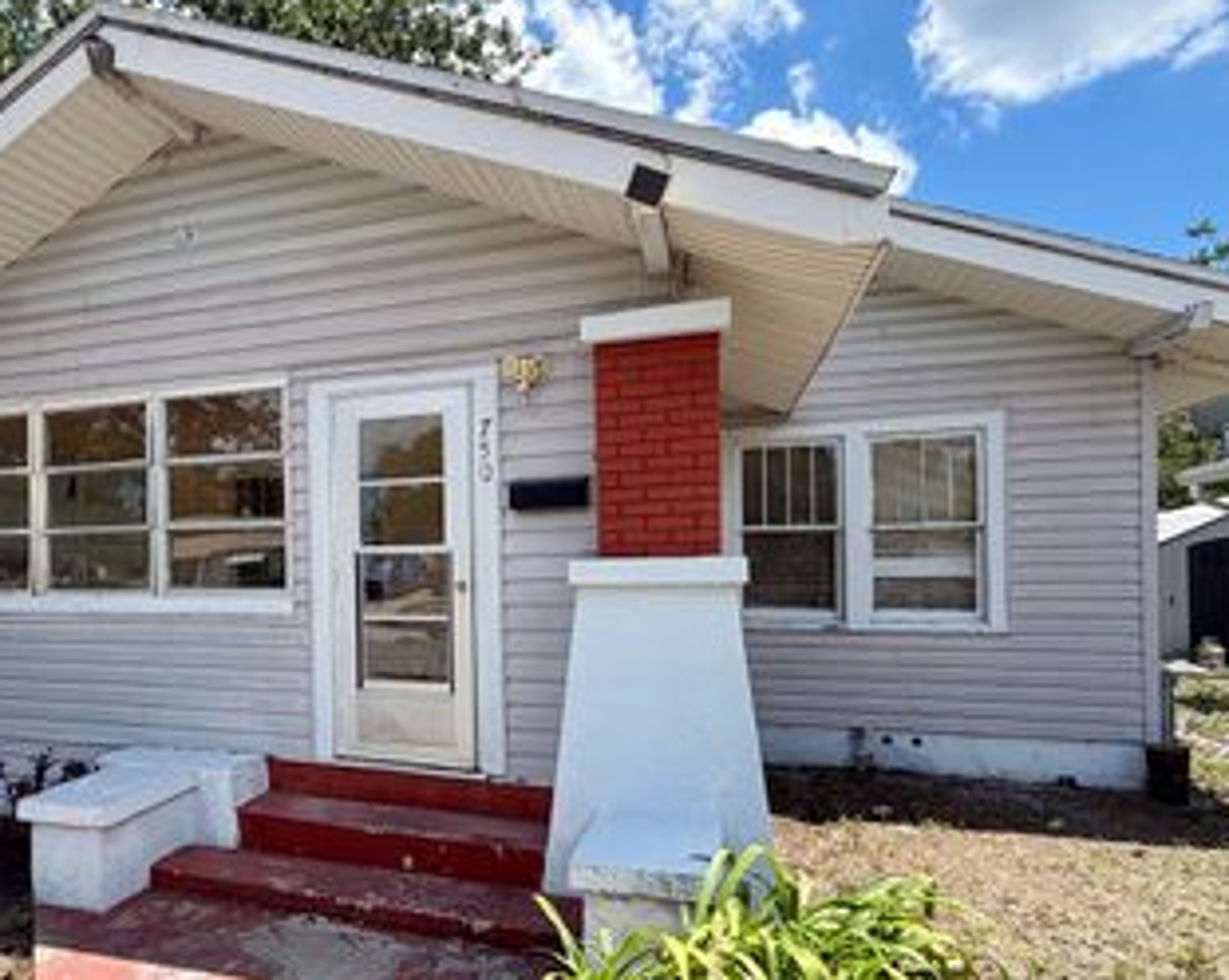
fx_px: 799
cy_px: 563
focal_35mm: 22
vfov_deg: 62.7
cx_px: 435
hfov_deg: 73.4
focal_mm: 2.22
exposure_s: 1/770
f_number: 2.2
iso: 32
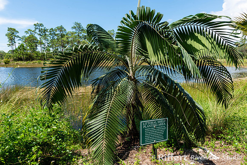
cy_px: 82
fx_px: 165
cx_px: 124
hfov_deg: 73.7
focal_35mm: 24
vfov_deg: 53.2
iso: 100
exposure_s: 1/100
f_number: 10
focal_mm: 24
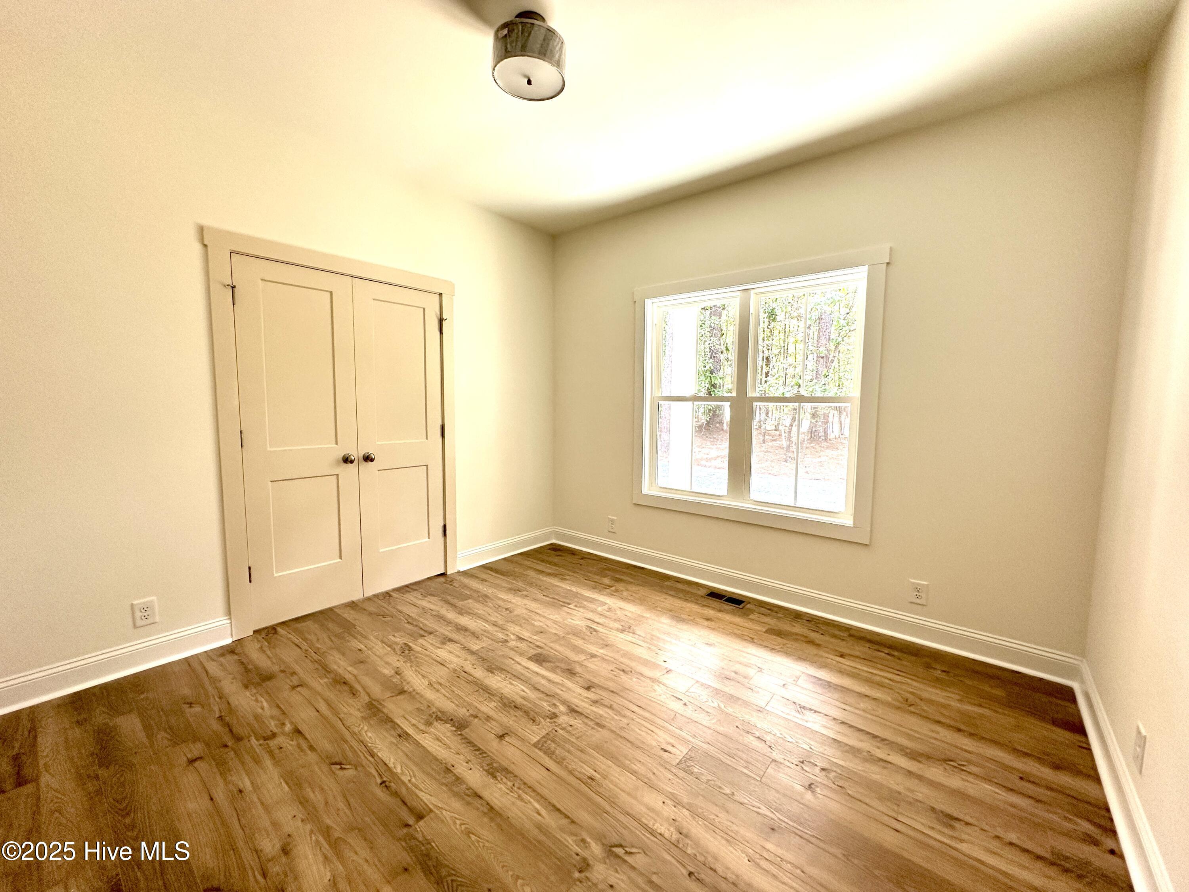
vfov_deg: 85.7
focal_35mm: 14
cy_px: 446
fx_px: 481
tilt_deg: -5.6
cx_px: 594
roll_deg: -0.2
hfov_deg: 102.1
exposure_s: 1/99
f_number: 2.2
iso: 125
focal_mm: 2.22
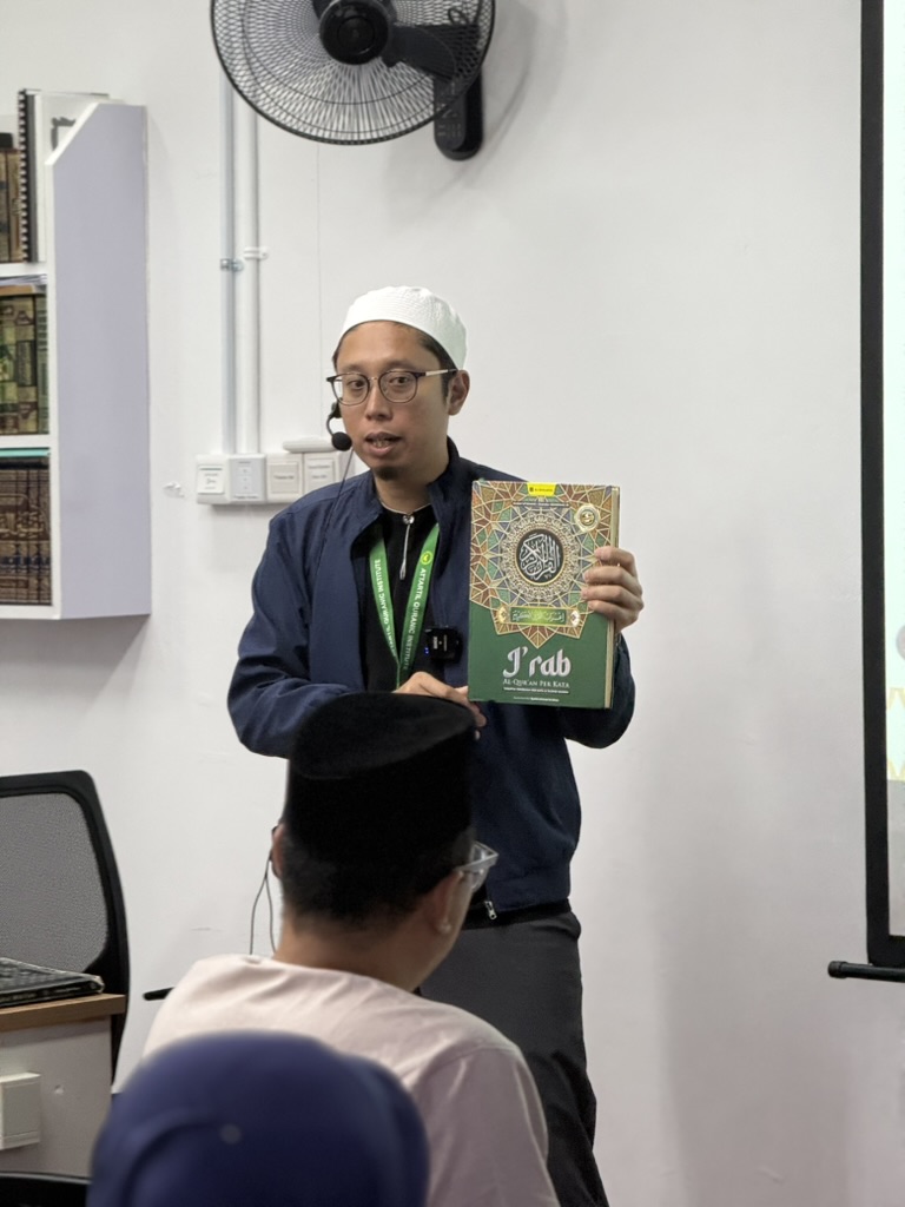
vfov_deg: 16.4
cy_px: 604
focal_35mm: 120
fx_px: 4183
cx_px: 452
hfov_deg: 12.3
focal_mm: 15.66
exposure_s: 1/73
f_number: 2.8
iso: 250
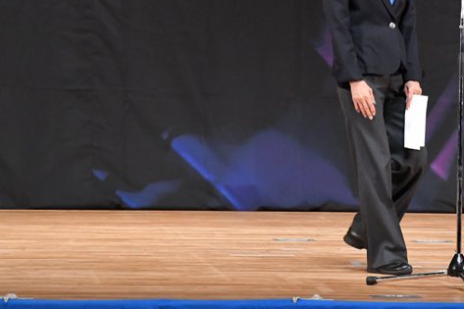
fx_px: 5695
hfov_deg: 4.7
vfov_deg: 3.1
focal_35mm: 442
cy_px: 73
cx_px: 341
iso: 5600
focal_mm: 180
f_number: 5.6
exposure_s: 1/400
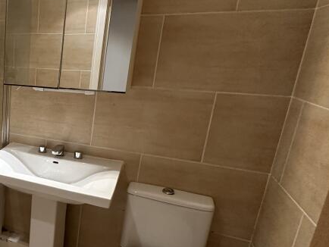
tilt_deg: -14.7
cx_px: -25
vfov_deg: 43.0
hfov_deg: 43.9
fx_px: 314
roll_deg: -1.2
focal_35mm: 33
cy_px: 133
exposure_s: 1/100
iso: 250
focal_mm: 2.22
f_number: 2.2
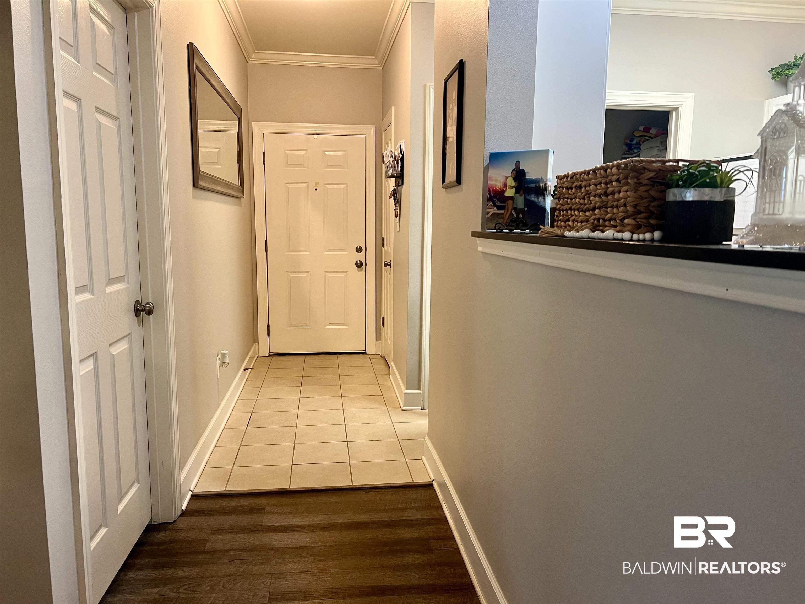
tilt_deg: -7.5
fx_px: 605
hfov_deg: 67.3
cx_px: 402
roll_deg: +0.2
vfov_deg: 53.1
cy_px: 302
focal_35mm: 26
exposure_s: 1/60
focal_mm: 5.7
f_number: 1.5
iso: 160
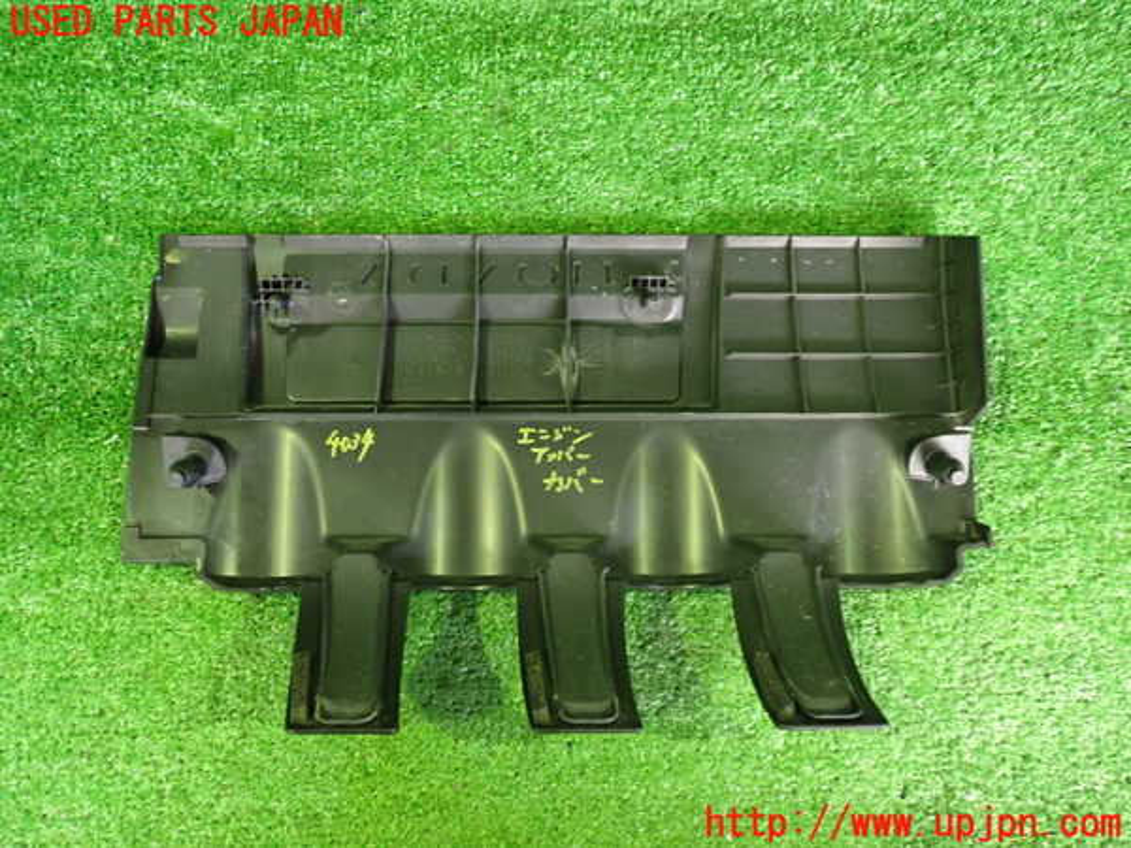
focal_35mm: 30
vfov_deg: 46.8
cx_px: 566
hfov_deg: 60.0
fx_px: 980
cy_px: 424
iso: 800
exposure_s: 1/25
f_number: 2.3
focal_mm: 5.4
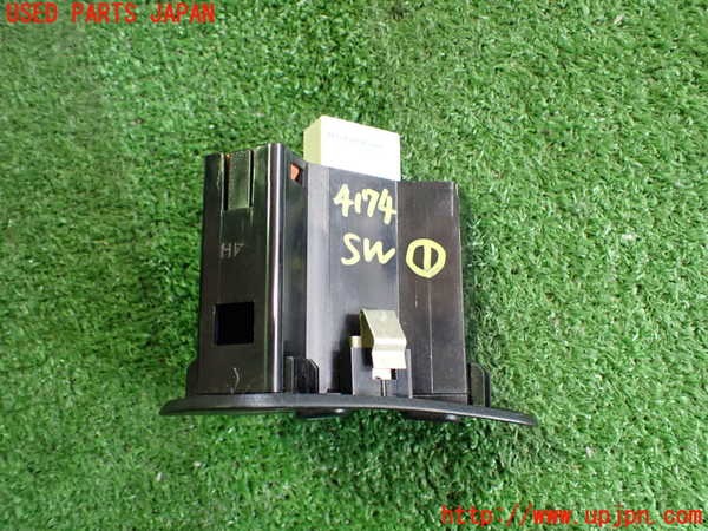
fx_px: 614
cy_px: 266
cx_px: 354
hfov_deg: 60.0
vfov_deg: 46.8
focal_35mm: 30
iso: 800
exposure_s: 1/60
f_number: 2.3
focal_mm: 5.4
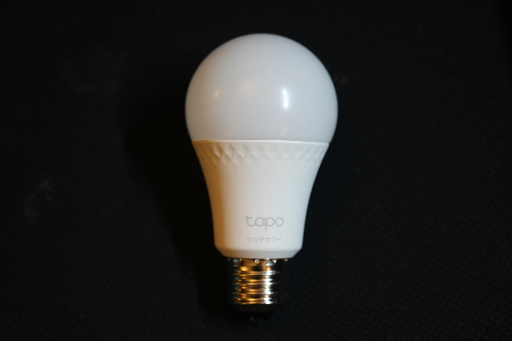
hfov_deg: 28.8
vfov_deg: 19.5
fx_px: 996
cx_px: 256
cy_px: 170
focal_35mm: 70
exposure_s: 1/15
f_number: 4
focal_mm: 70
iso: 125
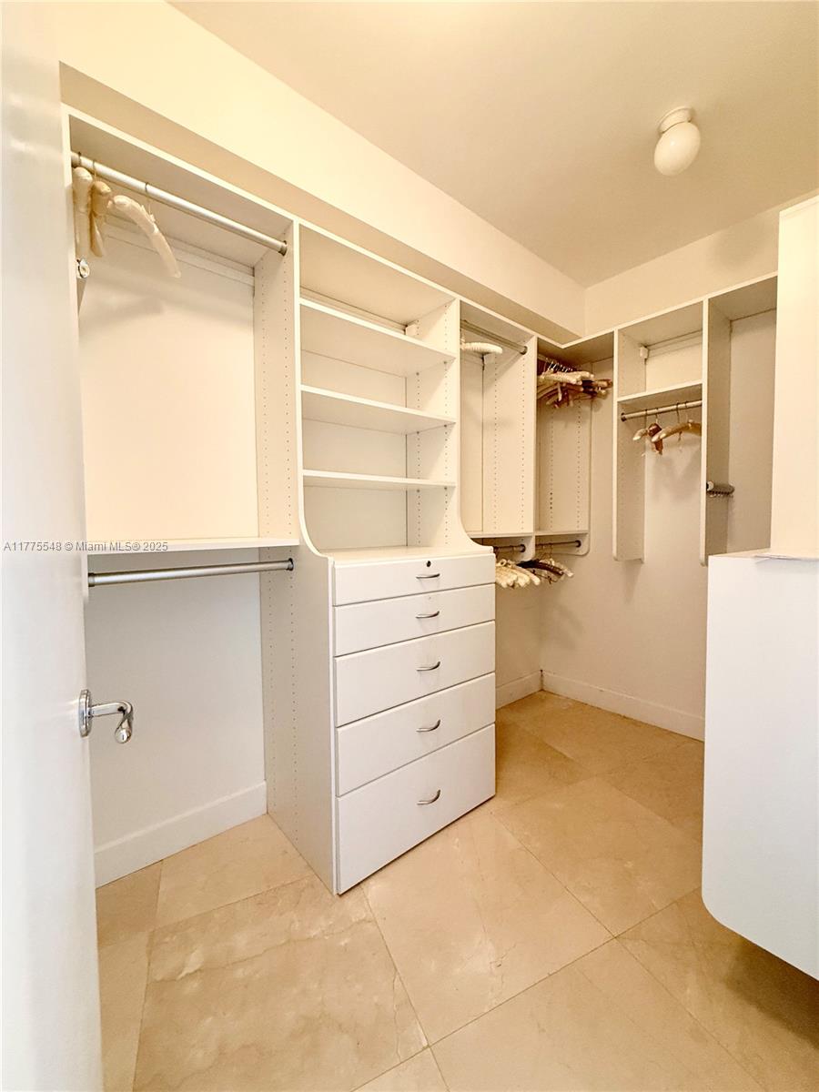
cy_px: 546
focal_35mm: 14
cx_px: 410
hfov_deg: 85.7
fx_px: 442
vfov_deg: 102.1
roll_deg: +1.1
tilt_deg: -1.6
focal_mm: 2.22
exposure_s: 1/60
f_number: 2.2
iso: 400
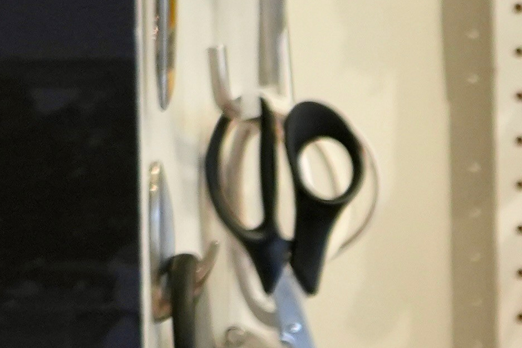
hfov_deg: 5.1
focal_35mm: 381
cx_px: 1577
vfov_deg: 3.5
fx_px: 5523
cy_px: 886
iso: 1000
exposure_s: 1/160
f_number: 4
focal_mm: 51
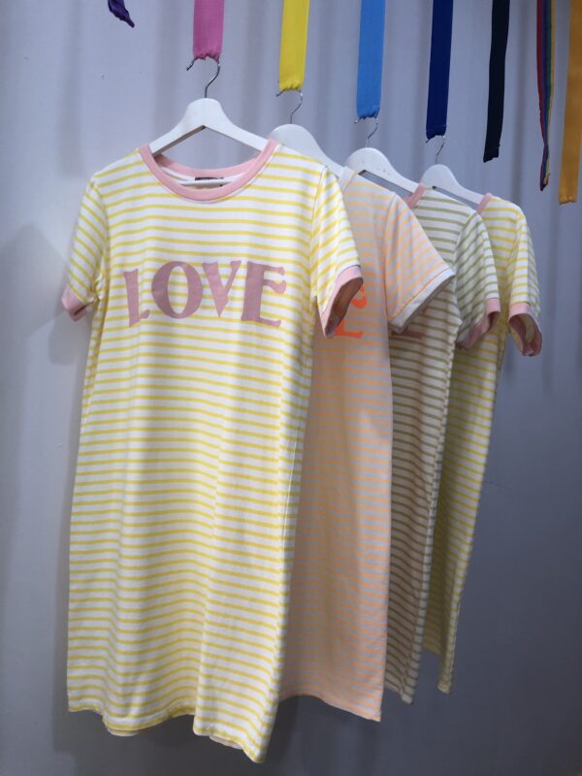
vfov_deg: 63.4
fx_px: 628
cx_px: 291
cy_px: 388
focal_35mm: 28
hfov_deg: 49.7
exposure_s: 1/33
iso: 20
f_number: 1.8
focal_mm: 3.99
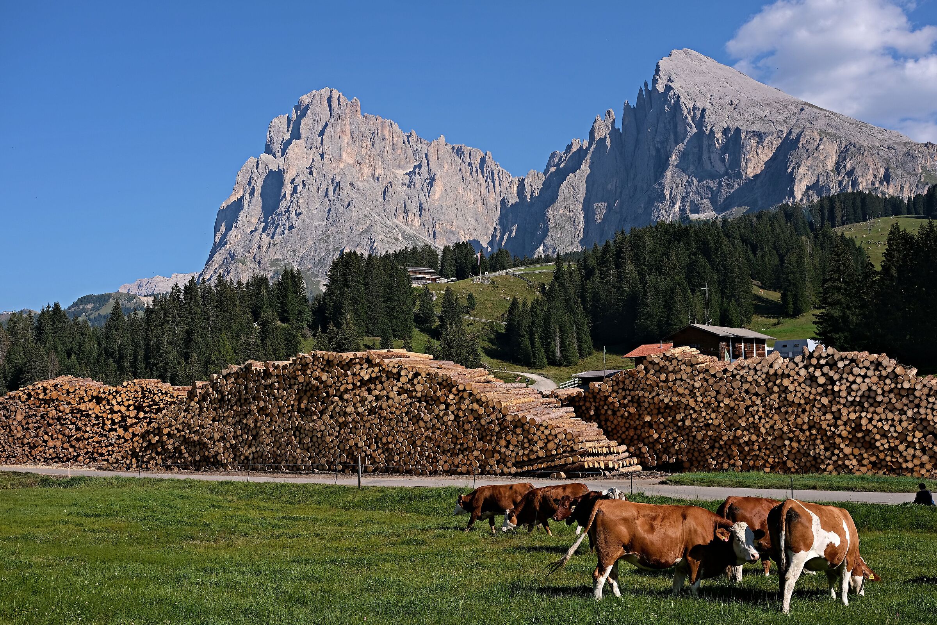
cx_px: 468
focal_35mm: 41
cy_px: 312
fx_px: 1067
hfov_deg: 47.4
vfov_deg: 32.6
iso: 160
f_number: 5.6
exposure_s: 1/640
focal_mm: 27
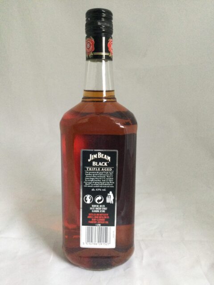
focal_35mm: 31
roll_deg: +0.3
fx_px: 256
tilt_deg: -10.9
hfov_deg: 45.4
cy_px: 142
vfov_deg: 58.4
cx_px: 107
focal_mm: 3.3
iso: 200
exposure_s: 1/25
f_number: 2.4
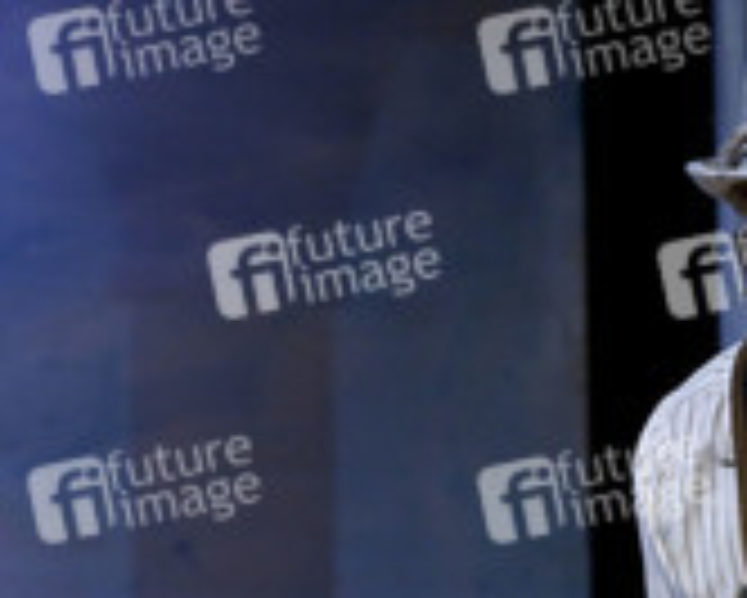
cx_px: 655
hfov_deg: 6.3
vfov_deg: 5.1
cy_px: 602
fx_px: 6769
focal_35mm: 306
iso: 3200
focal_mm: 120
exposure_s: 1/250
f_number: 6.3
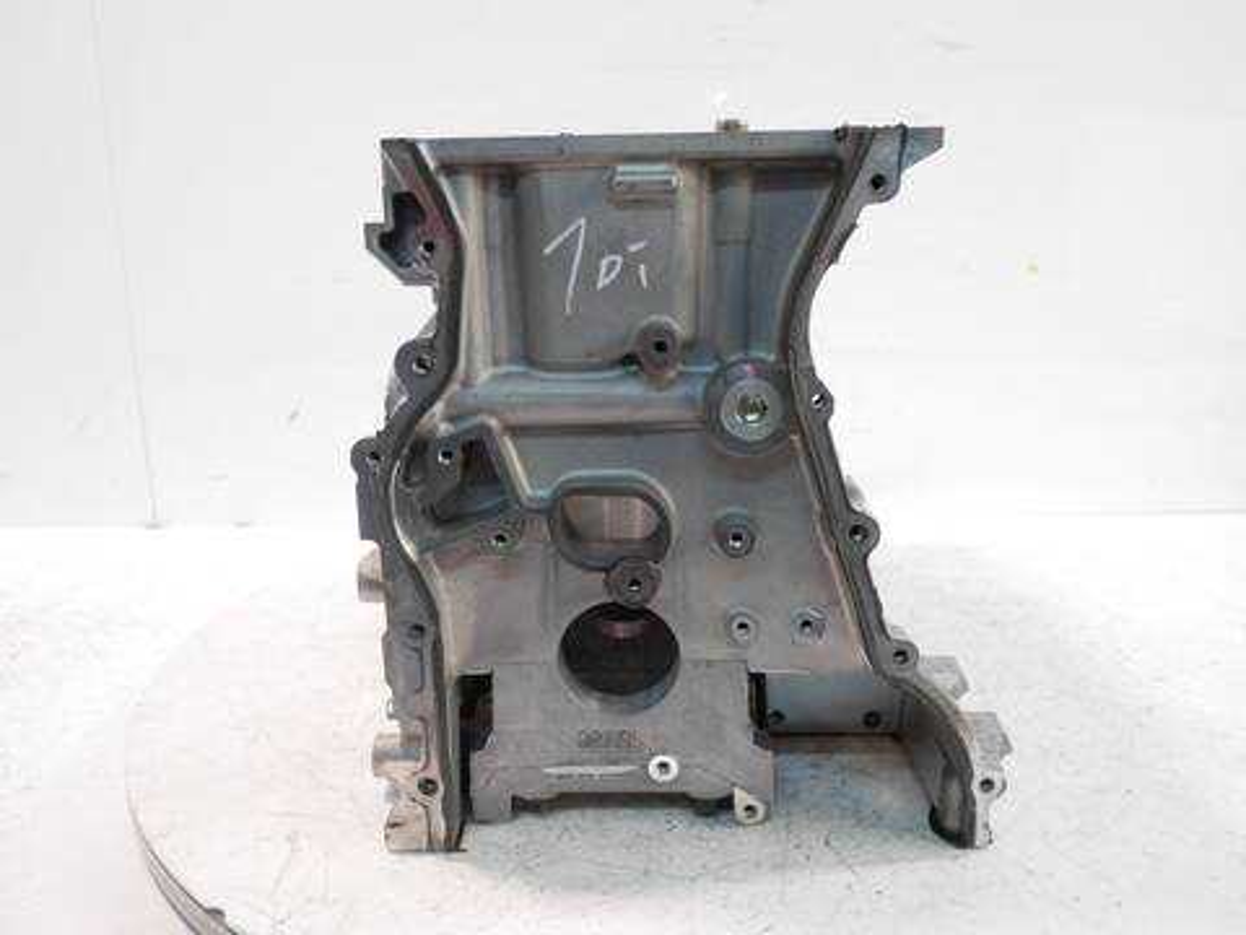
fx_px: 1008
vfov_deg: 49.7
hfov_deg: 63.4
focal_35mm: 28
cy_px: 468
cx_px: 623
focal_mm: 14
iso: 1250
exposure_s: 1/60
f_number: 3.7
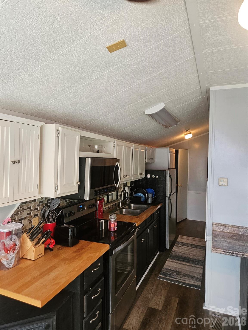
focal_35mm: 23
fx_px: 220
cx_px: 124
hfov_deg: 58.9
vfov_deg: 73.9
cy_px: 165
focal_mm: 5.4
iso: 400
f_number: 1.8
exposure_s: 1/120
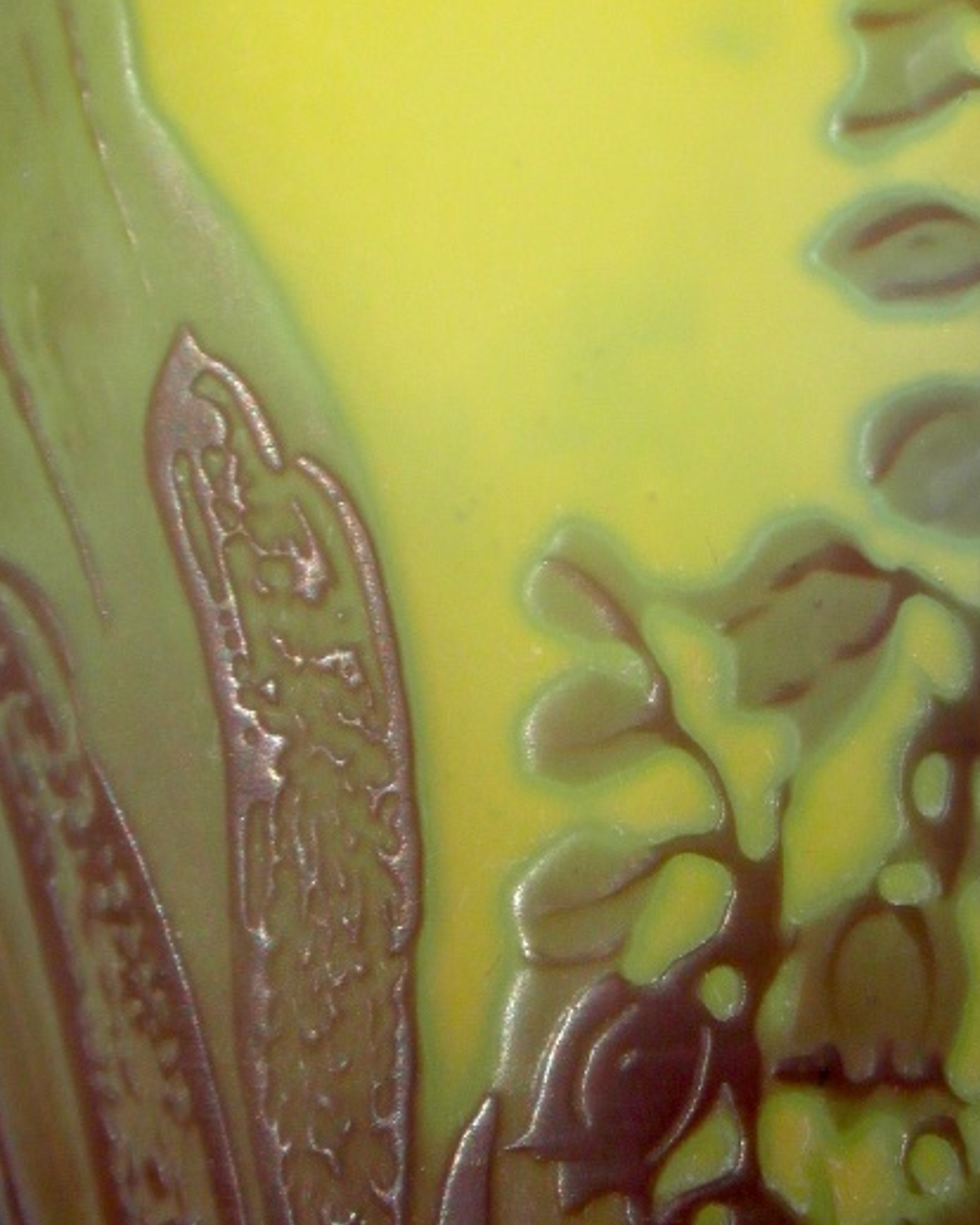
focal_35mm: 120
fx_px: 4348
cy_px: 675
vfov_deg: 16.0
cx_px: 672
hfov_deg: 12.8
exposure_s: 1/500
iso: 80
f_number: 6
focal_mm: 8.7
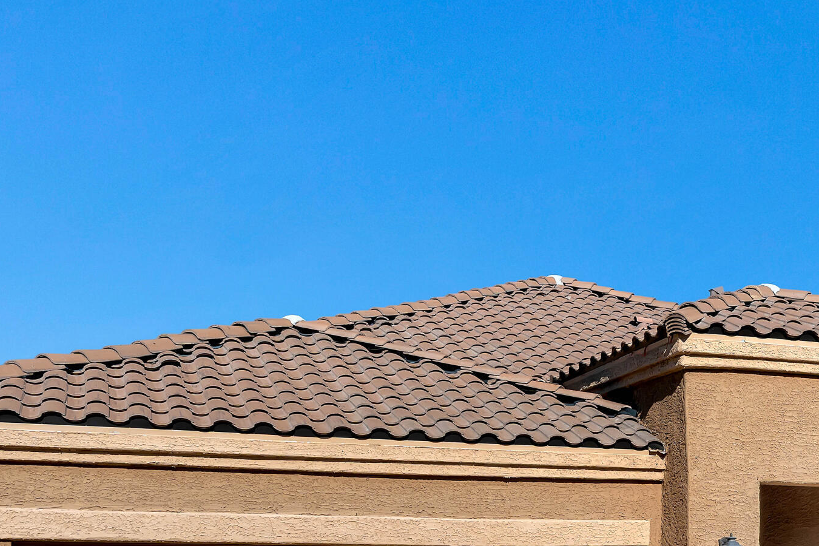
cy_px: 605
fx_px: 1365
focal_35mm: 60
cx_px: 703
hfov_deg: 32.1
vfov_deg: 21.4
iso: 320
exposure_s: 1/800
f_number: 8
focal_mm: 27
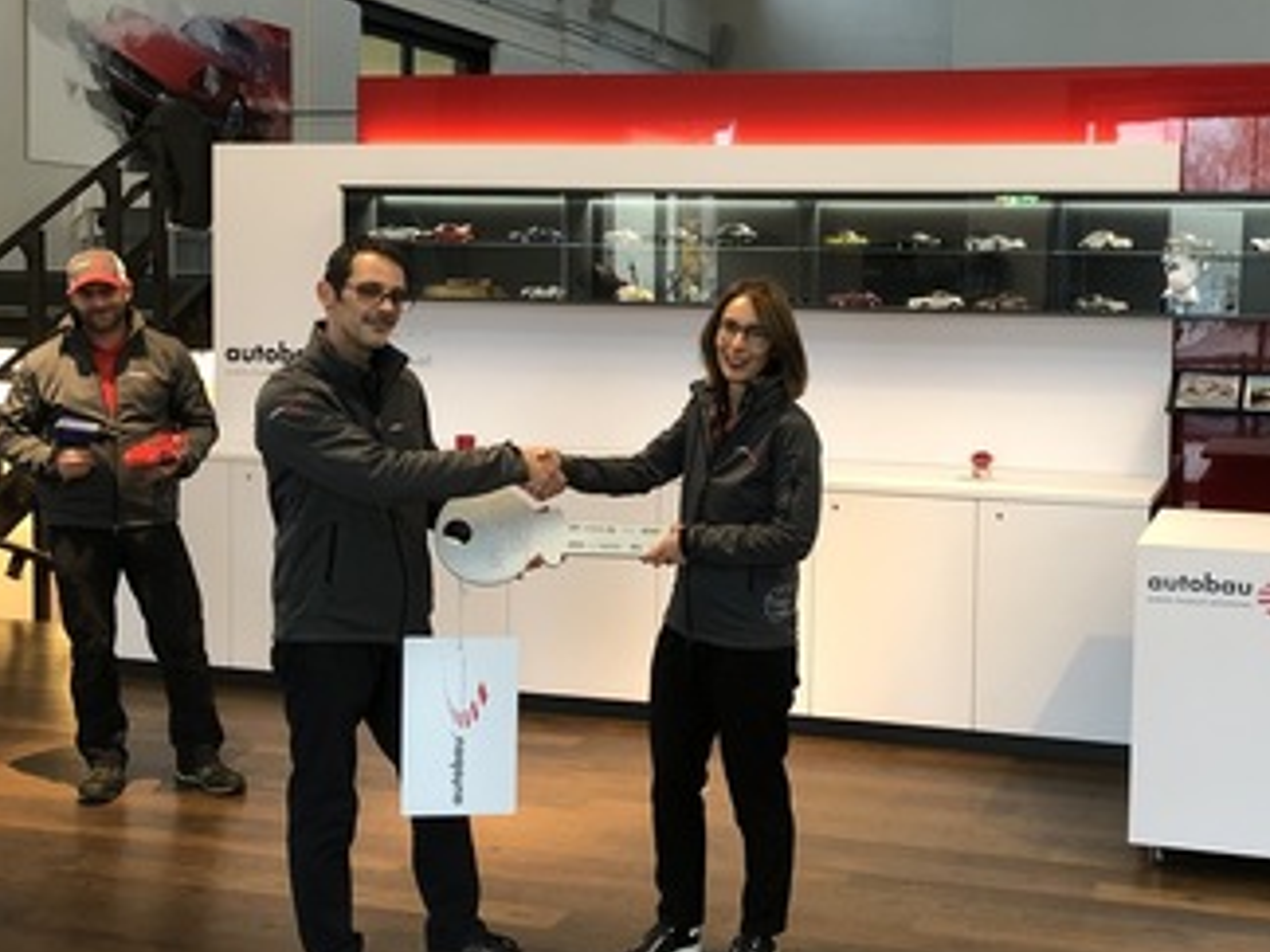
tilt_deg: -3.3
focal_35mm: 46
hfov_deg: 40.7
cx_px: 849
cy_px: 400
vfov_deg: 31.5
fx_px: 1688
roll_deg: -0.6
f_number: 1.8
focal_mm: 4
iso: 64
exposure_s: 1/17
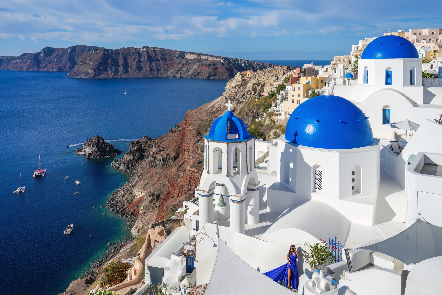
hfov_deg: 63.7
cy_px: 148
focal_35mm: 29
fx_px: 356
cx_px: 221
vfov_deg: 45.0
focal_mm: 29
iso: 250
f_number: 11
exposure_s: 1/800
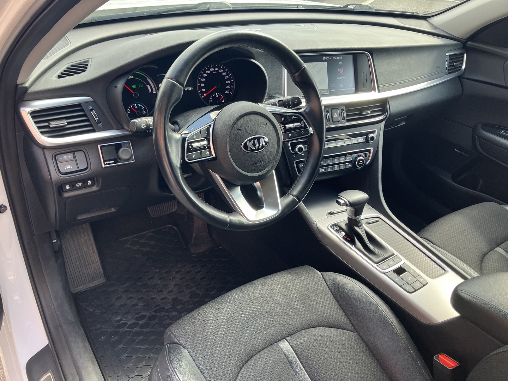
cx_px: 254
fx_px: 411
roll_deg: -5.4
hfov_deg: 63.4
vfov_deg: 49.7
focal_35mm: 28
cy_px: 190
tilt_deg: -32.5
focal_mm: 3.99
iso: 50
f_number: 1.8
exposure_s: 1/100
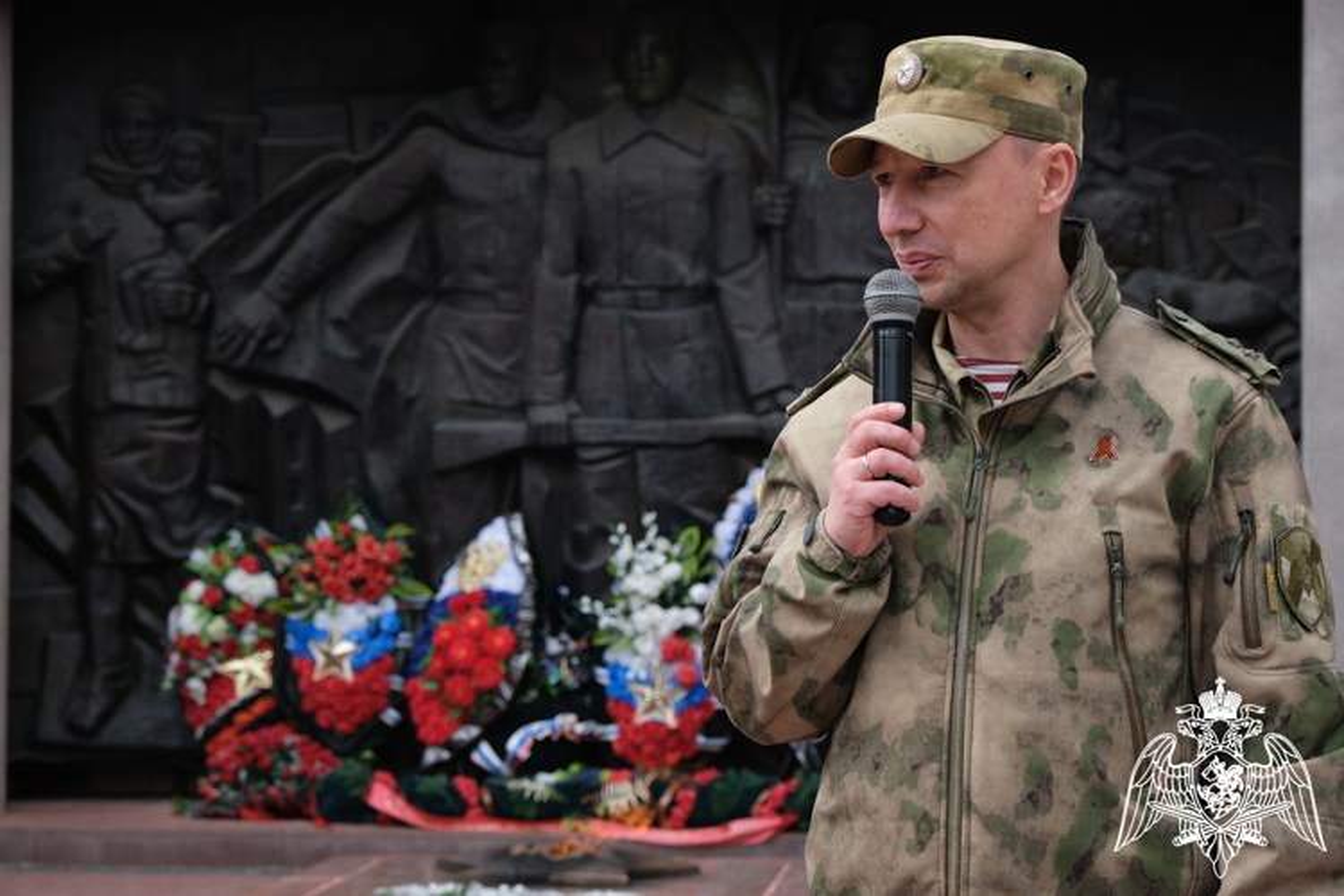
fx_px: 3098
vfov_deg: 16.5
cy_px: 448
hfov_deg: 24.5
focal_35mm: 83
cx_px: 672
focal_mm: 55
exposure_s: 1/200
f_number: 6.4
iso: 160
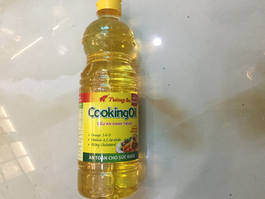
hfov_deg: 55.3
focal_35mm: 33
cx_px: 136
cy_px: 99
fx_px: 253
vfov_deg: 43.0
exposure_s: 1/33
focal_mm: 3.3
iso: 200
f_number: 2.4
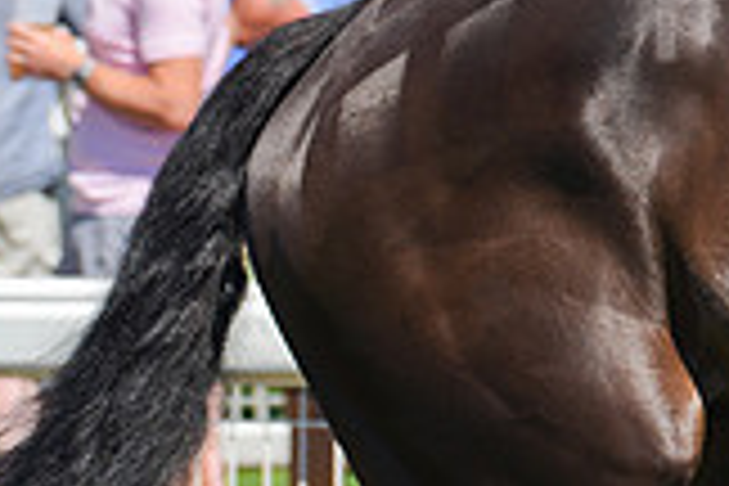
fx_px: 8707
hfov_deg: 4.7
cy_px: -223
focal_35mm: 430
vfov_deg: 3.2
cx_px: 1238
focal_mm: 120
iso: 400
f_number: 5
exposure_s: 1/3200
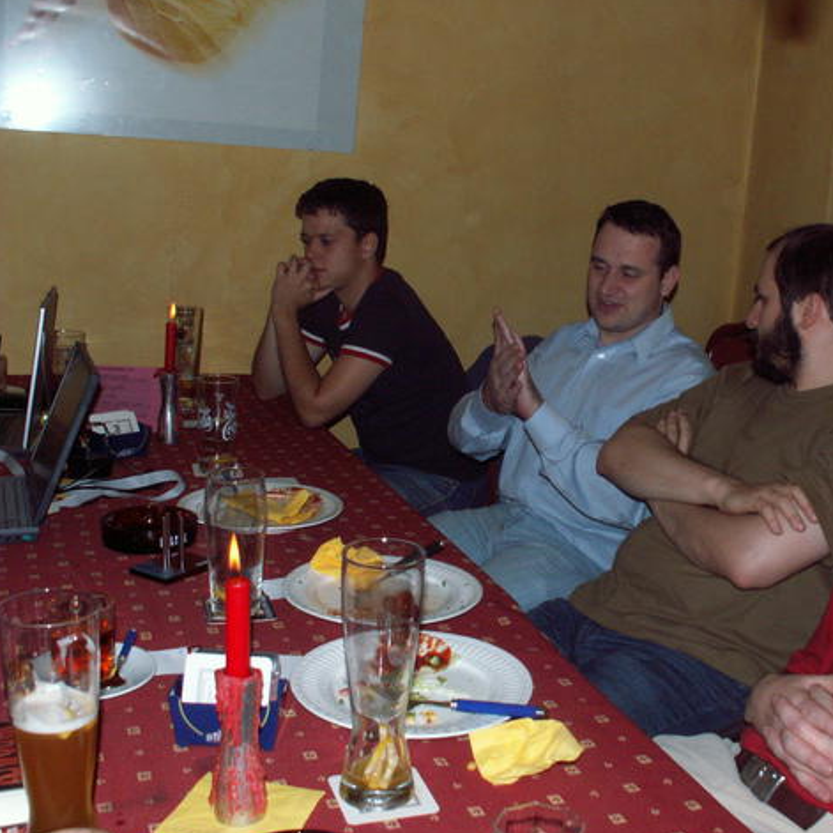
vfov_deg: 40.0
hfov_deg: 39.5
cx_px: 561
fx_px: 1143
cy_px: 417
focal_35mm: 42
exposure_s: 1/320
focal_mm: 5.86
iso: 100
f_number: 4.5
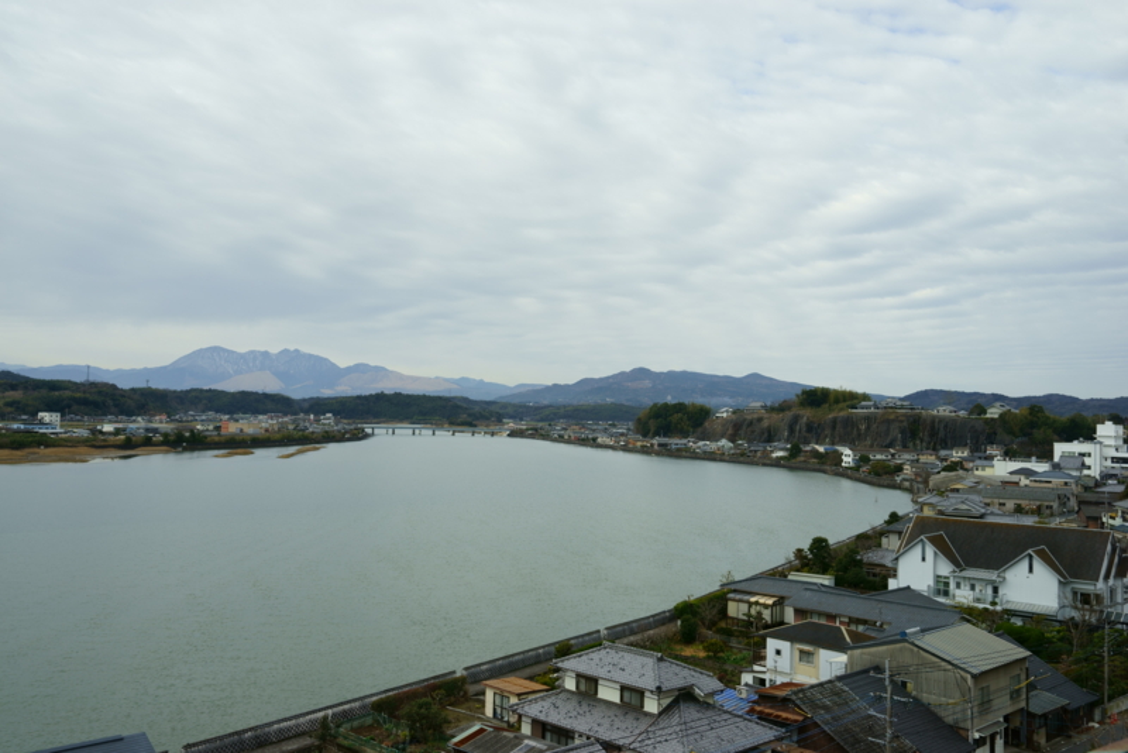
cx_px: 564
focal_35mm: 31
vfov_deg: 42.4
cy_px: 376
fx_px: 972
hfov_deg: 60.3
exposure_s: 1/100
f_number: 9
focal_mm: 31
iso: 100
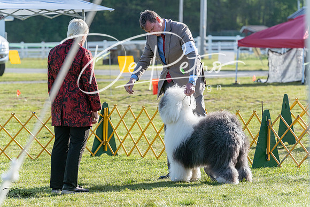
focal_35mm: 200
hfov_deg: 10.3
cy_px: 104
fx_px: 1723
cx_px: 155
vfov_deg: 6.9
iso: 400
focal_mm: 200
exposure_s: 1/1250
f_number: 6.3
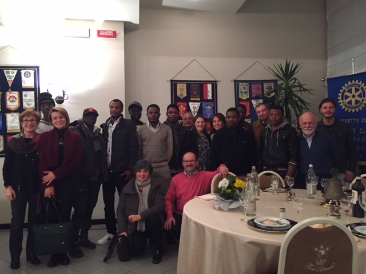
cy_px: 137
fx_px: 307
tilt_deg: -0.4
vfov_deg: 48.2
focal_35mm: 29
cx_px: 183
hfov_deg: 61.7
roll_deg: +0.4
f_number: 2.2
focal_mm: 4.15
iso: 250
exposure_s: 1/25
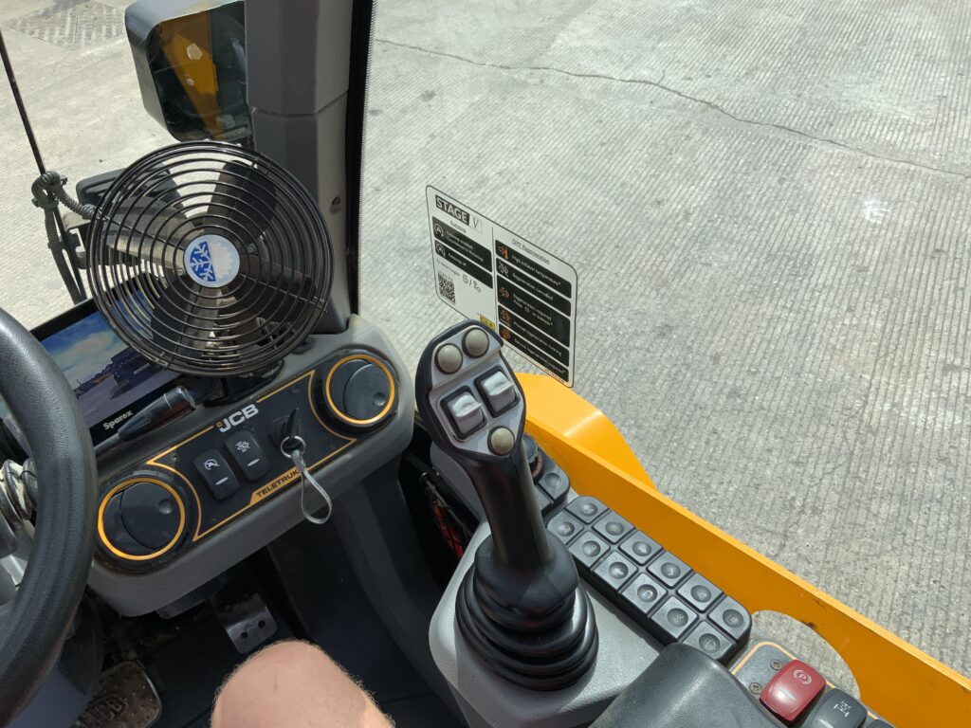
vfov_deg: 48.2
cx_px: 486
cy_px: 364
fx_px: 813
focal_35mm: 29
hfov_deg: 61.7
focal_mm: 3
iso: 16
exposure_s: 1/1098
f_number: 1.8
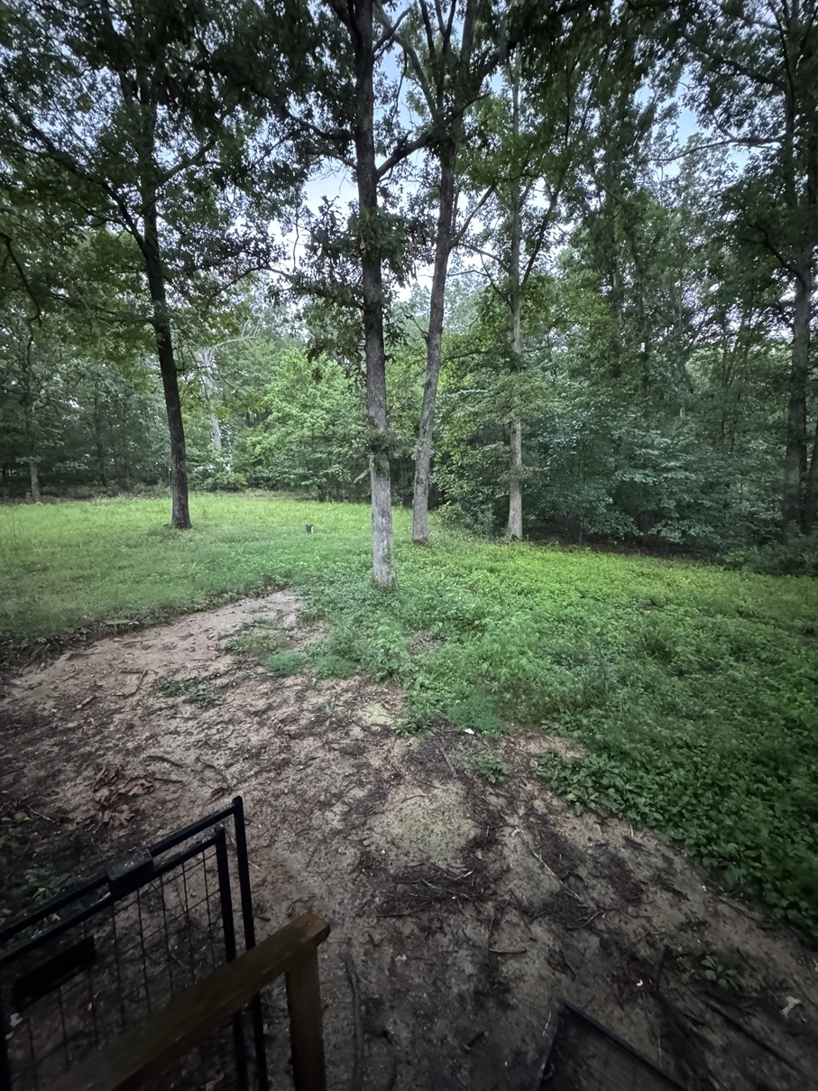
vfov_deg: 102.1
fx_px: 441
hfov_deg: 85.7
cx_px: 409
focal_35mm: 14
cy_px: 546
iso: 1250
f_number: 2.2
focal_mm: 2.22
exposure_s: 1/42
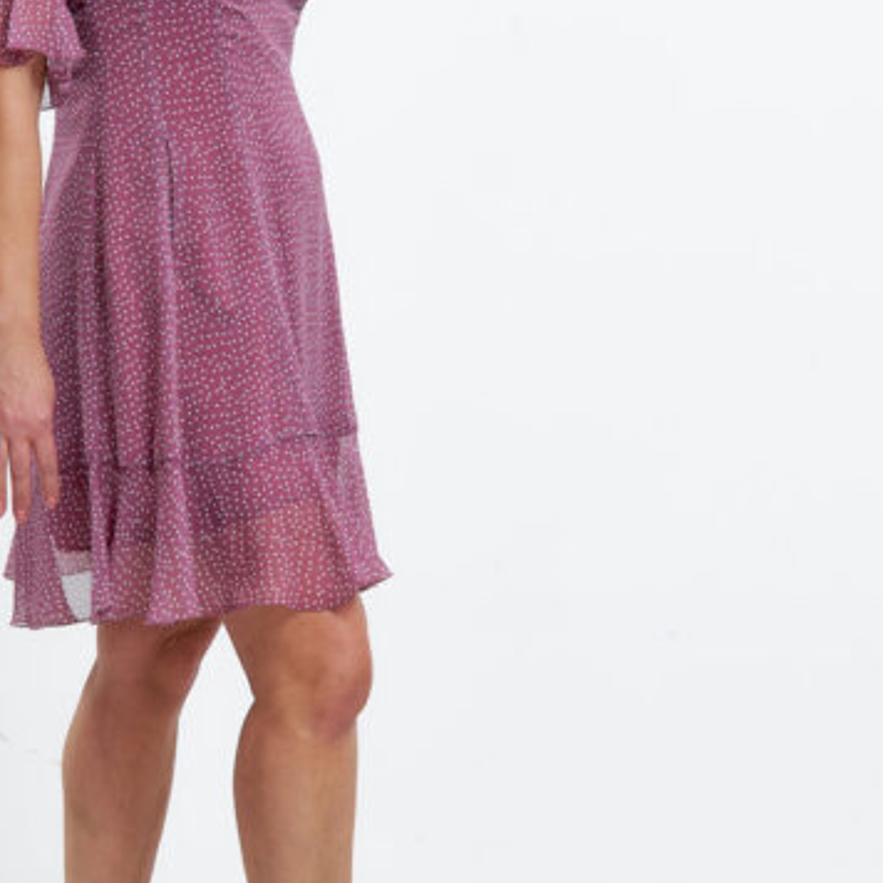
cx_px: 166
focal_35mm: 101
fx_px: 2915
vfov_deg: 17.2
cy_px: 417
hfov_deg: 17.1
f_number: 13
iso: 100
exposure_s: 1/160
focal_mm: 47
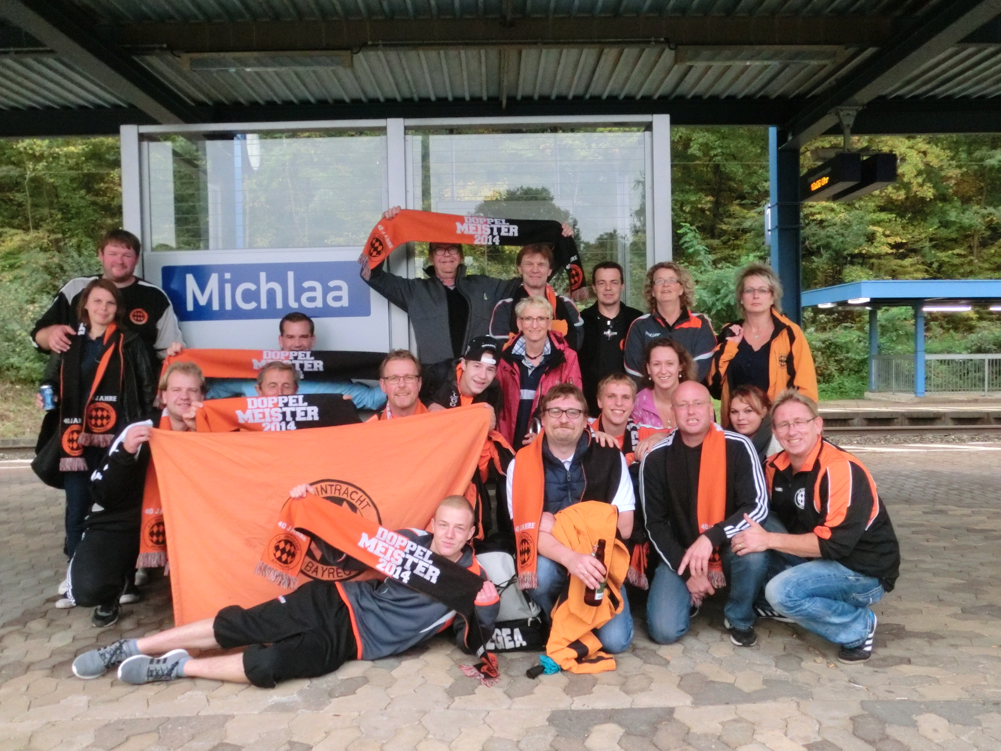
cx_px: 500
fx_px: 810
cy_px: 376
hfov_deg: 63.4
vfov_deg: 49.7
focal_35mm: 28
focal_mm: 5
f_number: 3
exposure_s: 1/200
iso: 1600
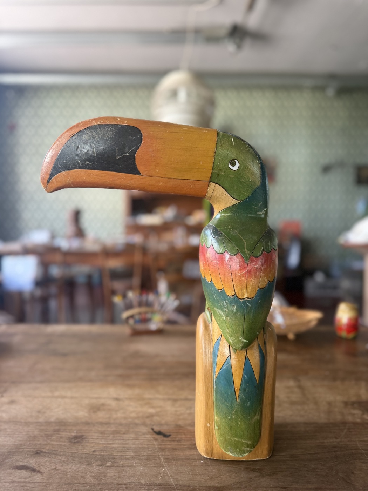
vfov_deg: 71.6
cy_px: 246
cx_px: 184
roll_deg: -0.5
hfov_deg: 56.8
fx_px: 340
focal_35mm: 24
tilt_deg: -5.2
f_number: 1.78
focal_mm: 6.76
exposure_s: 1/60
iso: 200
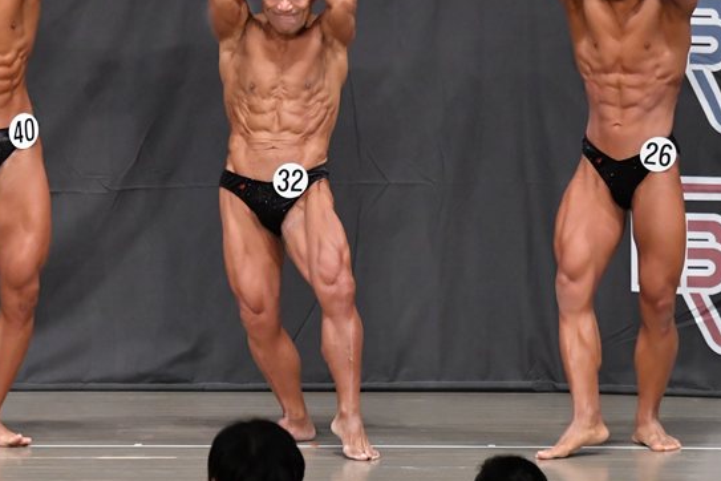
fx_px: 6428
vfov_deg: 4.3
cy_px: 182
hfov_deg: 6.4
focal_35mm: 321
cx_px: 245
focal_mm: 150
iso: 6400
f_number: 5.6
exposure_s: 1/400
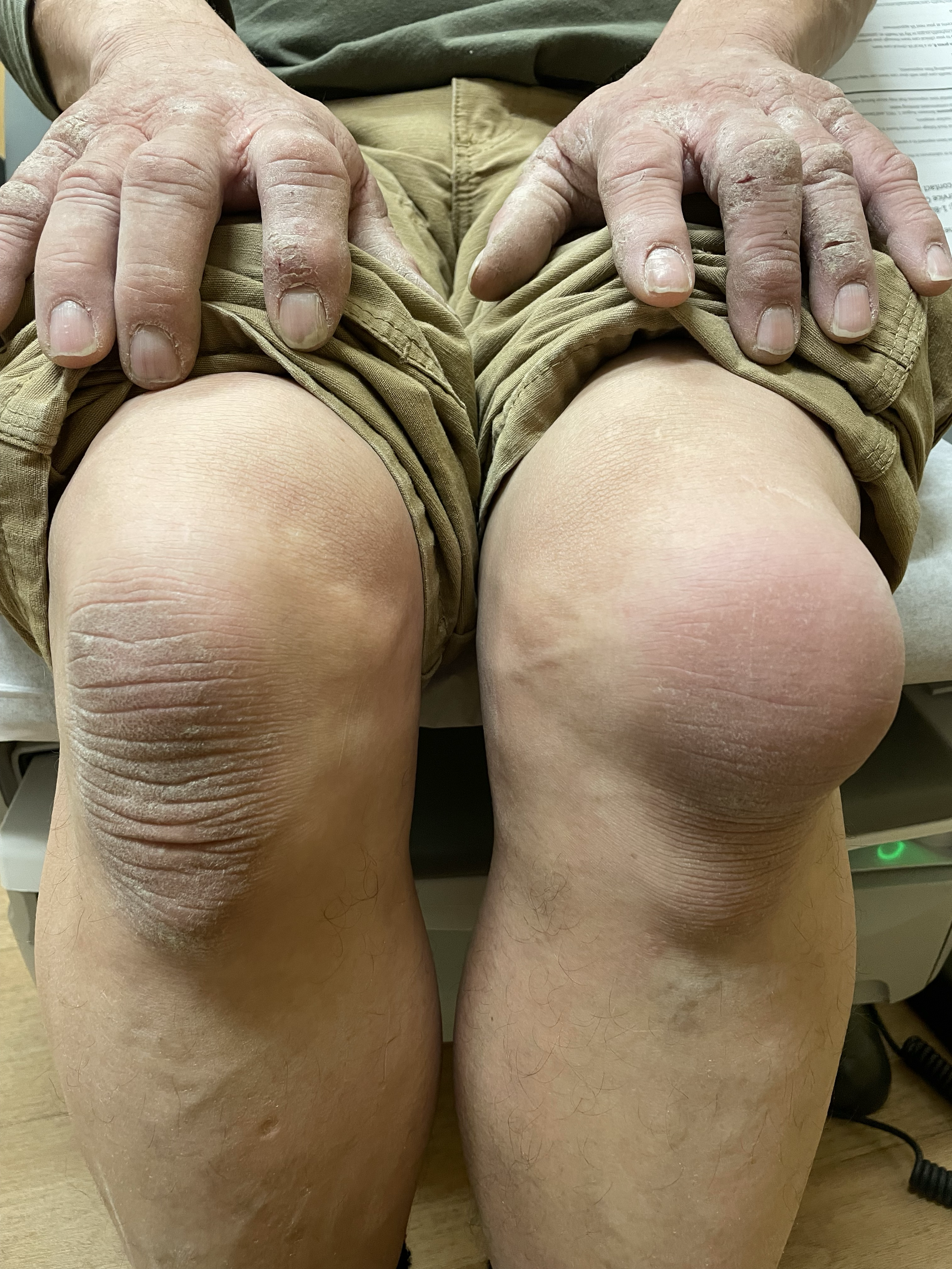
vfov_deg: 67.3
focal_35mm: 26
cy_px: 634
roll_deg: +1.5
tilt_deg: -30.3
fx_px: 953
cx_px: 476
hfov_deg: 53.1
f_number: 1.6
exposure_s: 1/59
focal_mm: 4.2
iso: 250
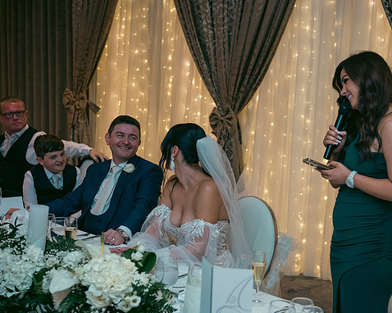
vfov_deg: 26.7
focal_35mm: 57
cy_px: 158
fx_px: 661
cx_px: 227
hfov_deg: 33.0
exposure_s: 1/160
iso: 800
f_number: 3.5
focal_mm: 50
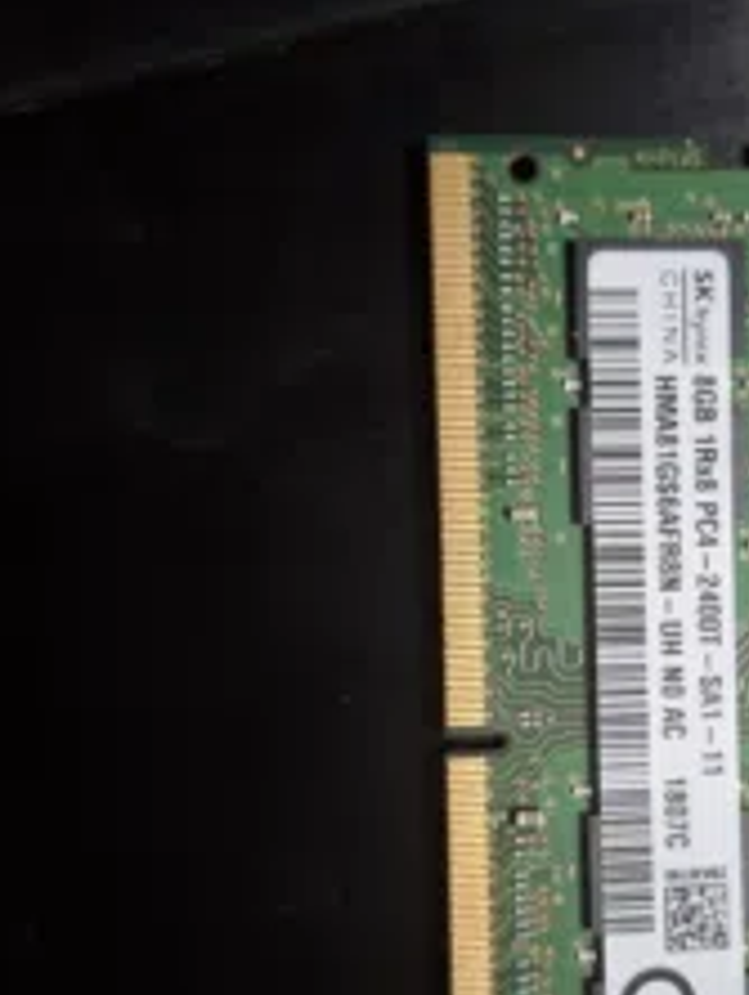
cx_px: 574
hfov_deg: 31.6
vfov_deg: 41.8
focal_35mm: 45
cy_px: 601
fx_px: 1296
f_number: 1.8
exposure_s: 1/25
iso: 500
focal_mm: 4.69
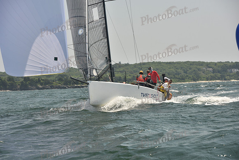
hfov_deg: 15.8
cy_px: 80
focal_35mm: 130
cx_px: 120
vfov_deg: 10.6
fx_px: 863
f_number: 7.1
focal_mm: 130
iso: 250
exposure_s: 1/640
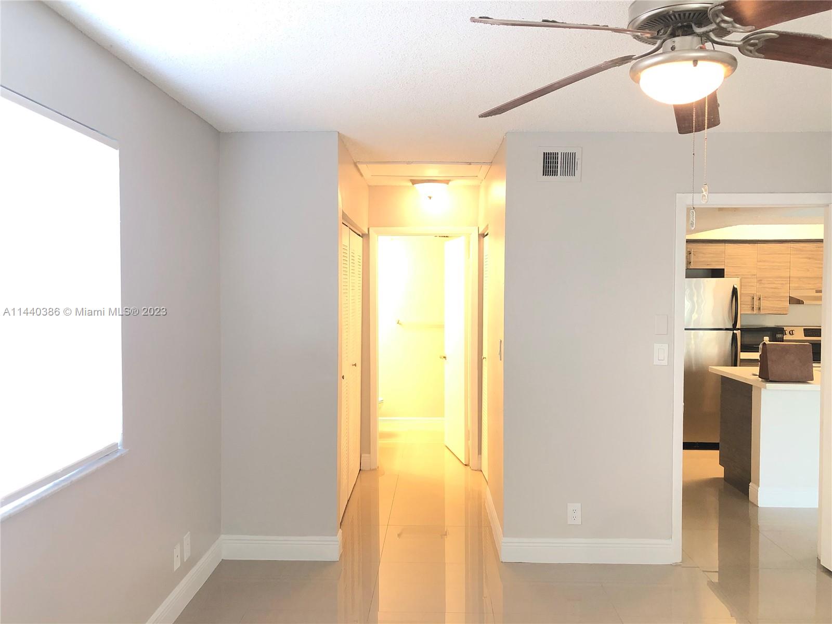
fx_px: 673
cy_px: 312
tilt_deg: -3.9
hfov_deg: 63.4
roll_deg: +0.2
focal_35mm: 28
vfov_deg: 49.7
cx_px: 416
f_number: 1.8
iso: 64
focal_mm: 3.99
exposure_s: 1/15
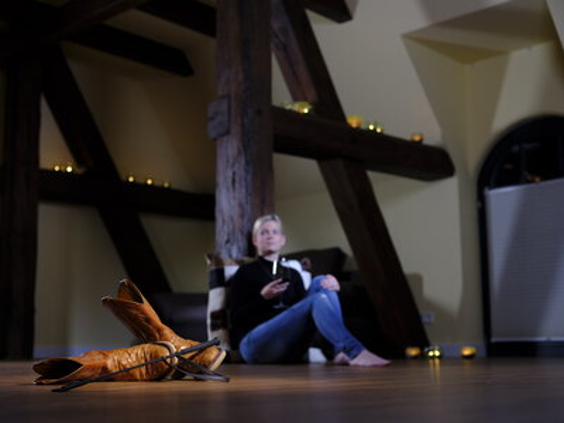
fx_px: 815
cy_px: 212
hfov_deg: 38.2
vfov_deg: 29.1
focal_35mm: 50
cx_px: 282
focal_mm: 63
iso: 200
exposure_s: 1/4
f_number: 4.5
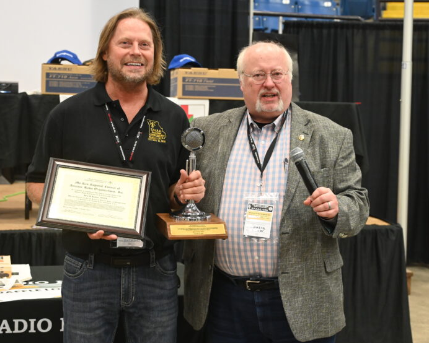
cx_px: 262
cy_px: 166
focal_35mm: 68
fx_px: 864
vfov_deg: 22.5
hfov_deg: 27.8
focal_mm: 49
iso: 3200
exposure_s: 1/60
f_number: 4
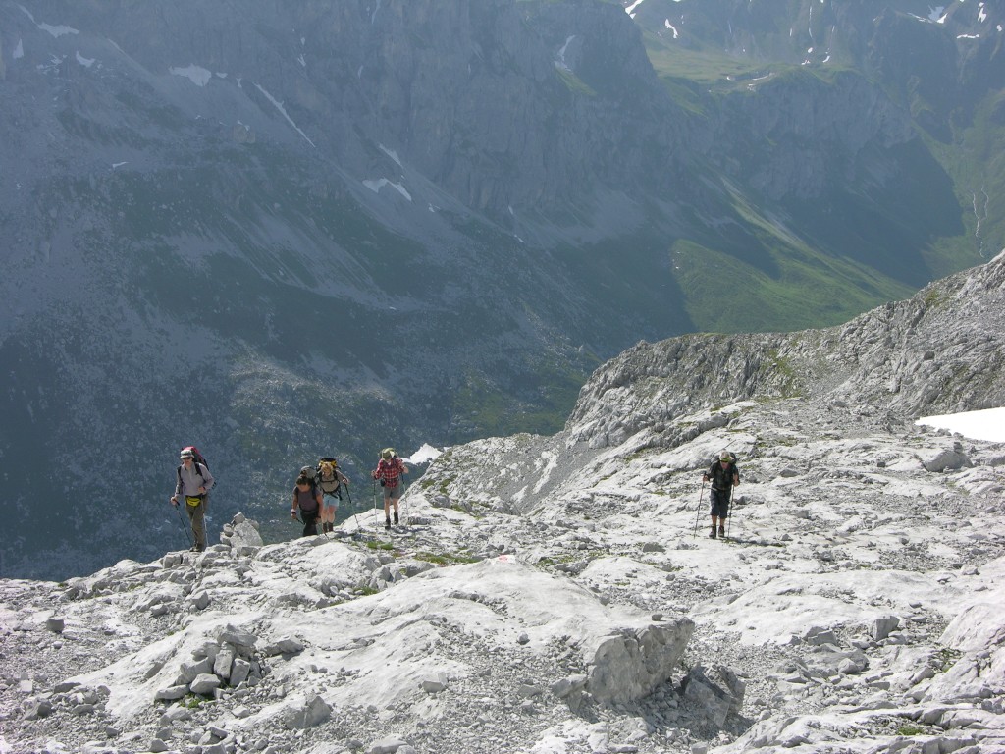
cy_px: 377
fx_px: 1916
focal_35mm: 66
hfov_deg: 29.4
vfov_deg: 22.3
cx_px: 502
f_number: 5.8
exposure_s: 1/263
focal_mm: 16.8
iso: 50
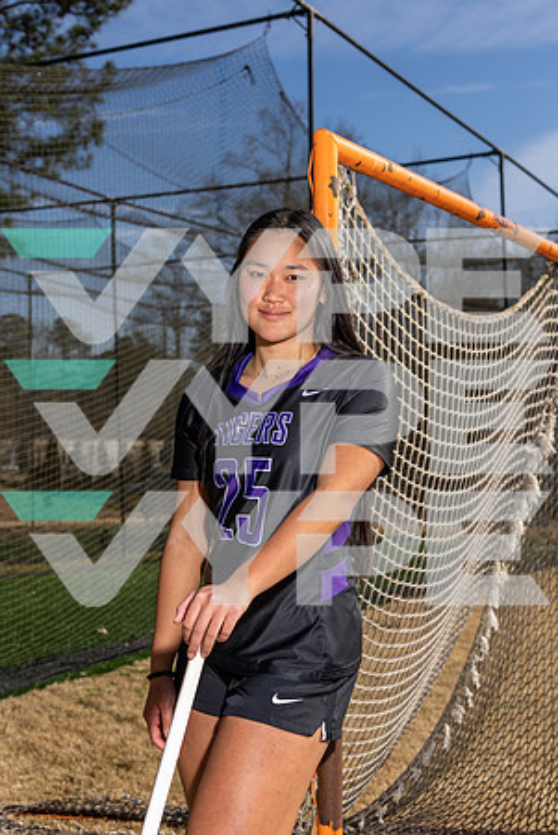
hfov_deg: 27.1
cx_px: 279
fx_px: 1160
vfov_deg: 39.6
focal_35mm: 50
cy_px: 418
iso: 64
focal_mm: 50
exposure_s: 1/1250
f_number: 5.6
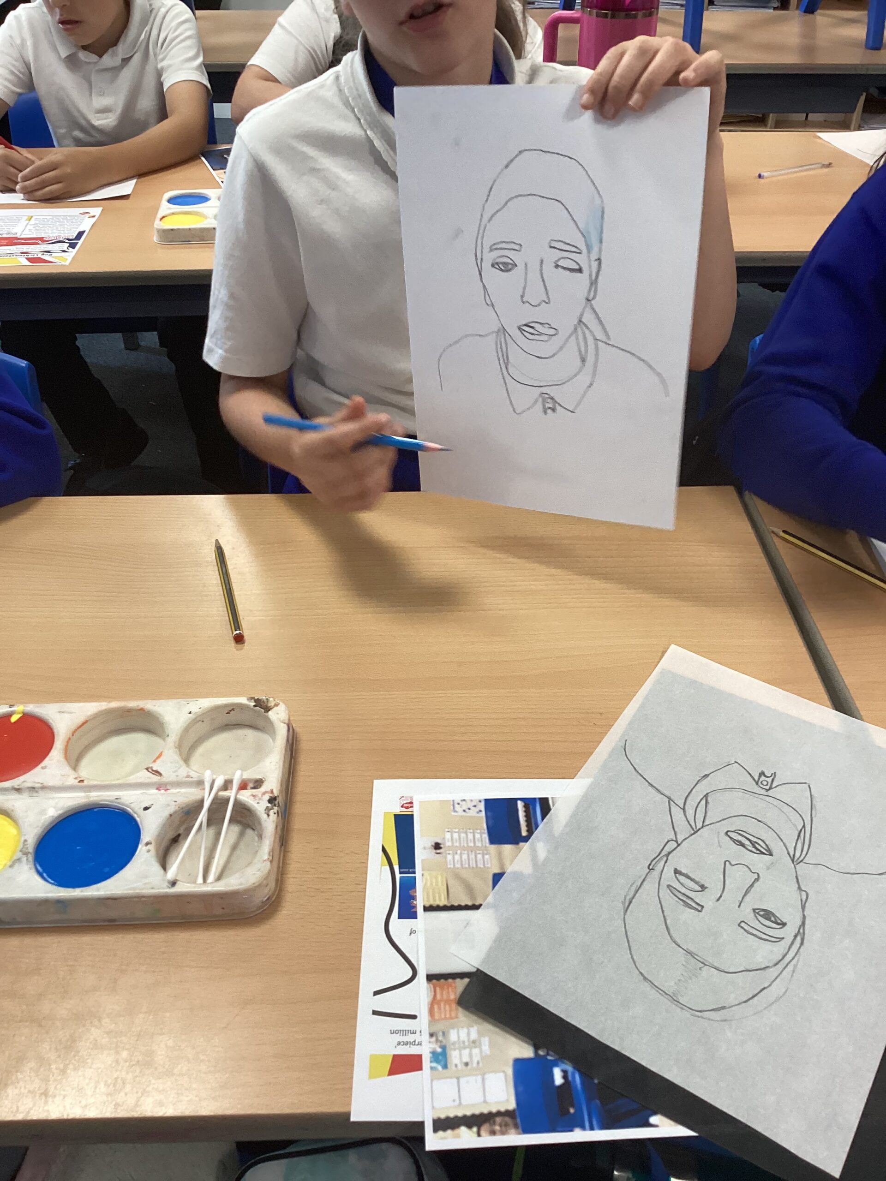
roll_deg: +1.0
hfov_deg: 45.4
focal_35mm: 31
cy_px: 590
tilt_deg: -38.8
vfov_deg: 58.4
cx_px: 443
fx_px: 1058
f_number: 2.4
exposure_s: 1/50
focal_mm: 3.3
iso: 125
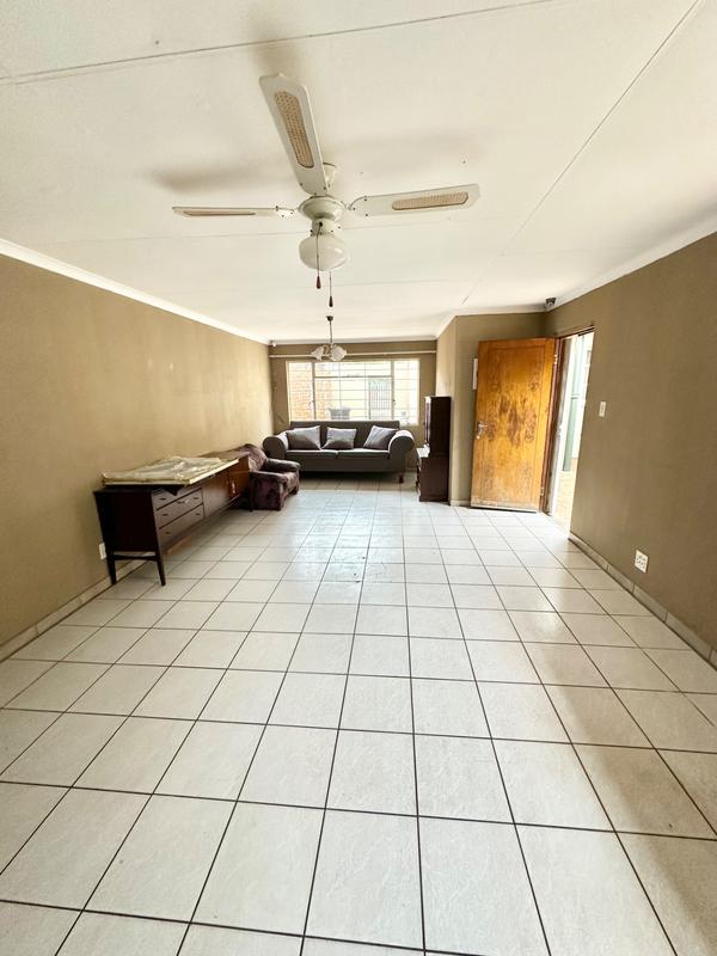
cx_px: 358
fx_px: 387
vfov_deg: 102.1
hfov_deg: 85.7
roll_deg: -0.3
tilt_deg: -12.4
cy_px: 478
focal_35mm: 14
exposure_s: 1/100
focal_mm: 2.22
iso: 160
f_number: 2.2
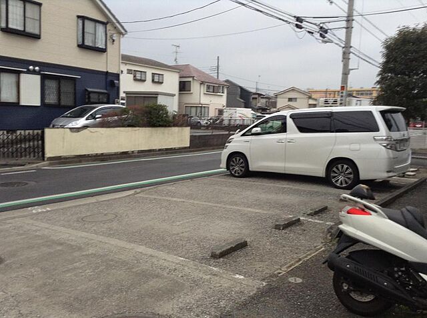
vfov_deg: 42.8
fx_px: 406
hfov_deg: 55.5
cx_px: 214
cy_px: 159
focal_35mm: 33
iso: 40
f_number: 2.4
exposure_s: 1/120
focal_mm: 3.3
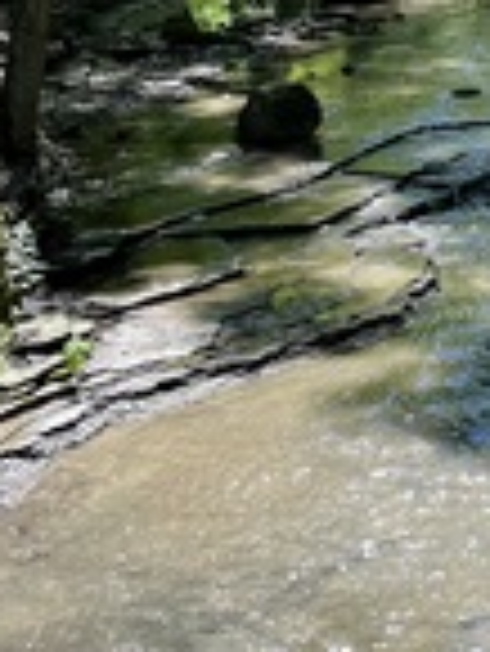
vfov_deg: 21.0
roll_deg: +2.6
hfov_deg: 15.4
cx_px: 557
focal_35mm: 93
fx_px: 1753
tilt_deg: -14.1
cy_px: 216
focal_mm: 5.1
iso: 50
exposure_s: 1/742
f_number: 1.6
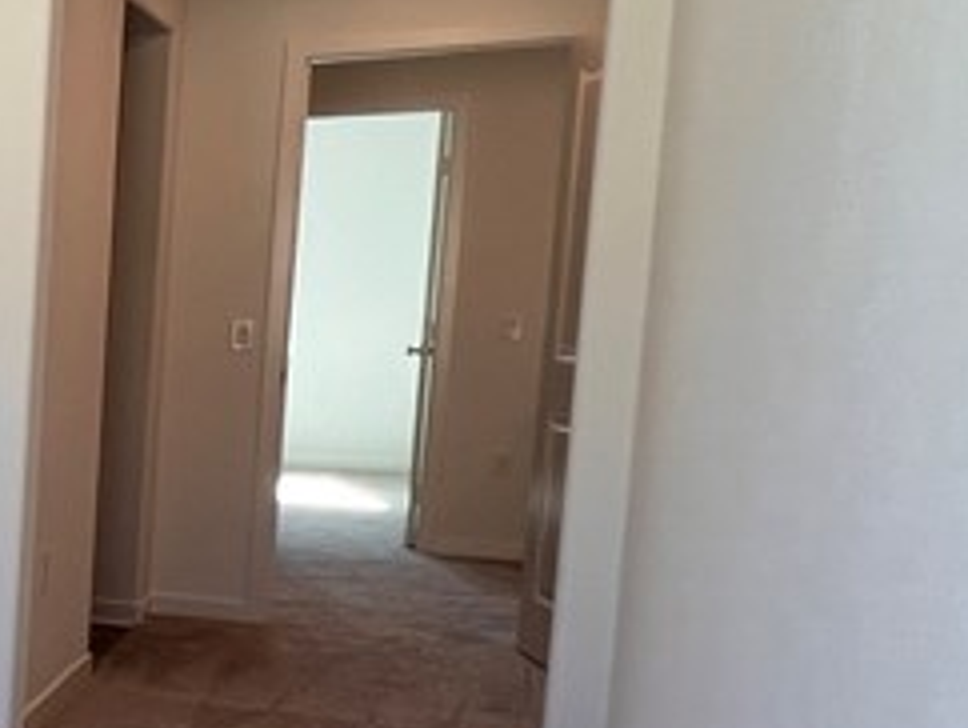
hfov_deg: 21.5
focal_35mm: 55
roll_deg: +0.4
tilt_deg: -6.3
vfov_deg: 26.5
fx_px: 1540
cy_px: 468
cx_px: -800
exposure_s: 1/120
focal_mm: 1.57
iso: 40
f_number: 1.8
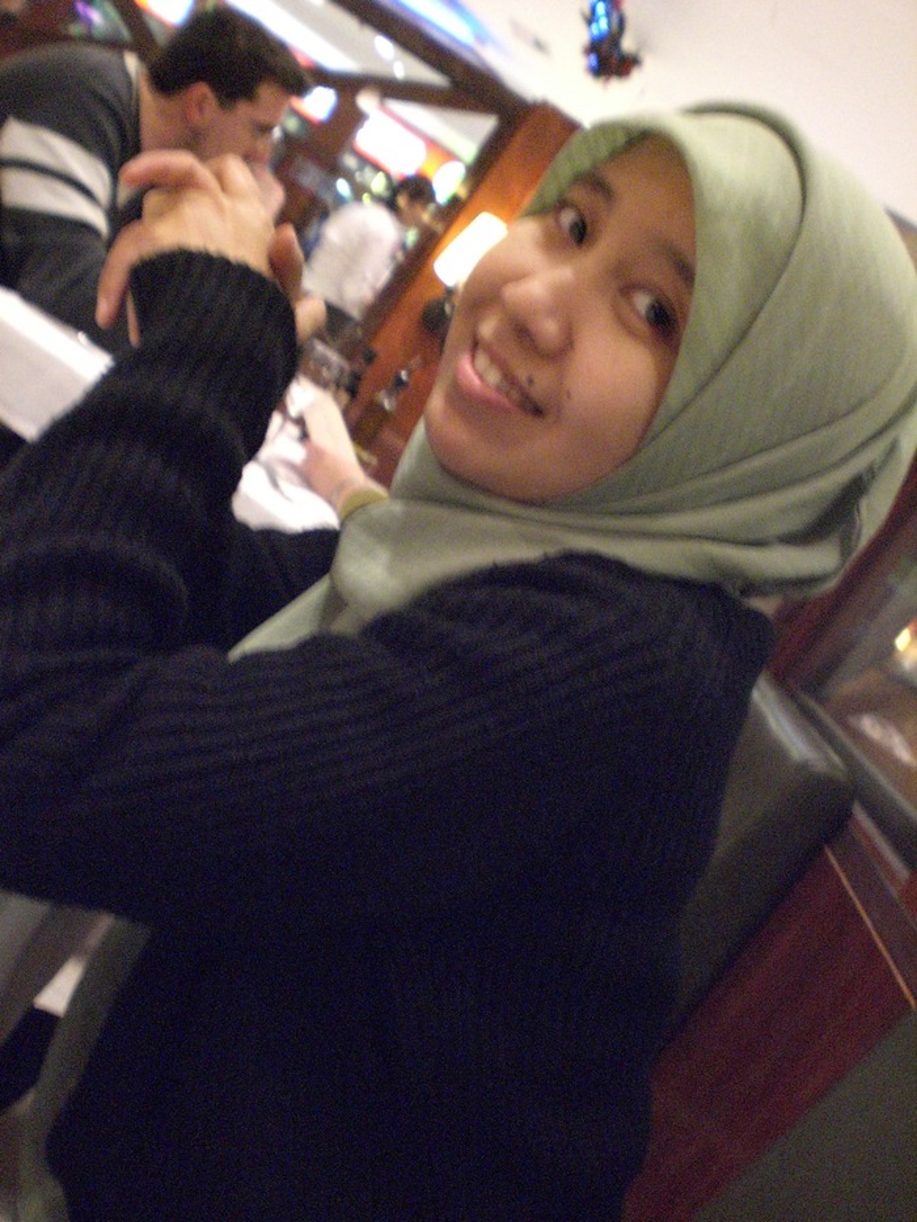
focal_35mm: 38
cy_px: 611
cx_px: 458
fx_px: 1342
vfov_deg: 49.0
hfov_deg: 37.7
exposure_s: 1/15
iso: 800
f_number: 3.1
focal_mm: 6.3
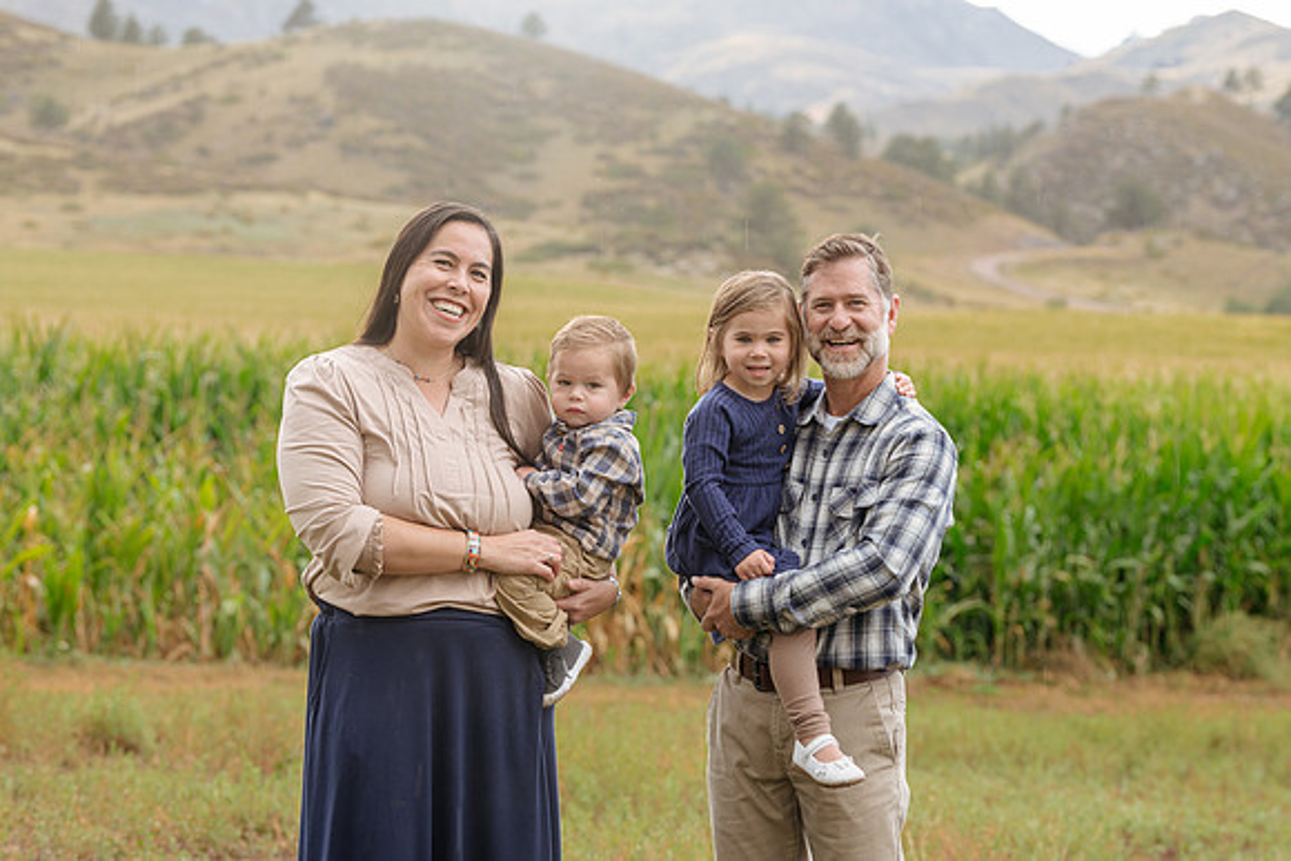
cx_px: 646
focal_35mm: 107
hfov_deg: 19.1
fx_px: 3838
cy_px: 430
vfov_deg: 12.8
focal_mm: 107
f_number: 5.6
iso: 200
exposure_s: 1/125
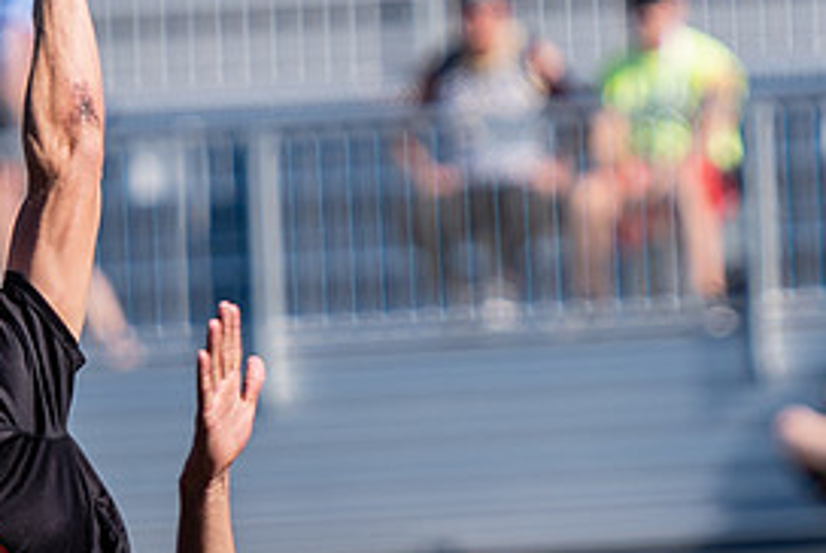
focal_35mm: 952
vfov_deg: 1.4
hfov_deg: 2.2
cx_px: 991
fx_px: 21866
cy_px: 403
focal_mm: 170
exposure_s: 1/2000
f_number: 2.8
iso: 100
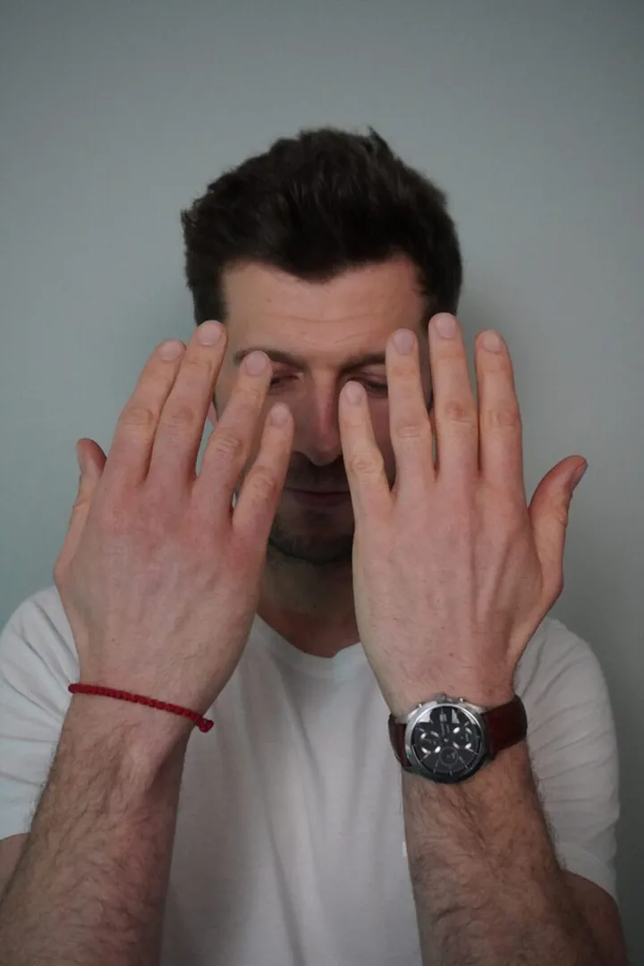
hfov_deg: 34.2
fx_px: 1046
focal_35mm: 39
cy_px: 483
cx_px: 322
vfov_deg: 49.6
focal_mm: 26
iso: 5000
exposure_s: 1/160
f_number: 4.5
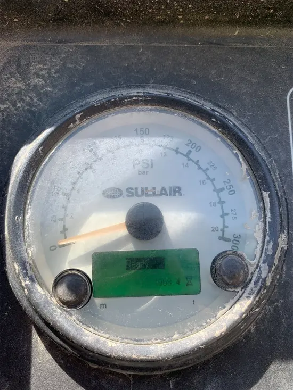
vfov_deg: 67.3
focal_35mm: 26
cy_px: 195
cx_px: 146
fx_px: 293
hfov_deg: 53.1
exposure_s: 1/546
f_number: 1.8
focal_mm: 4.25
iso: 25
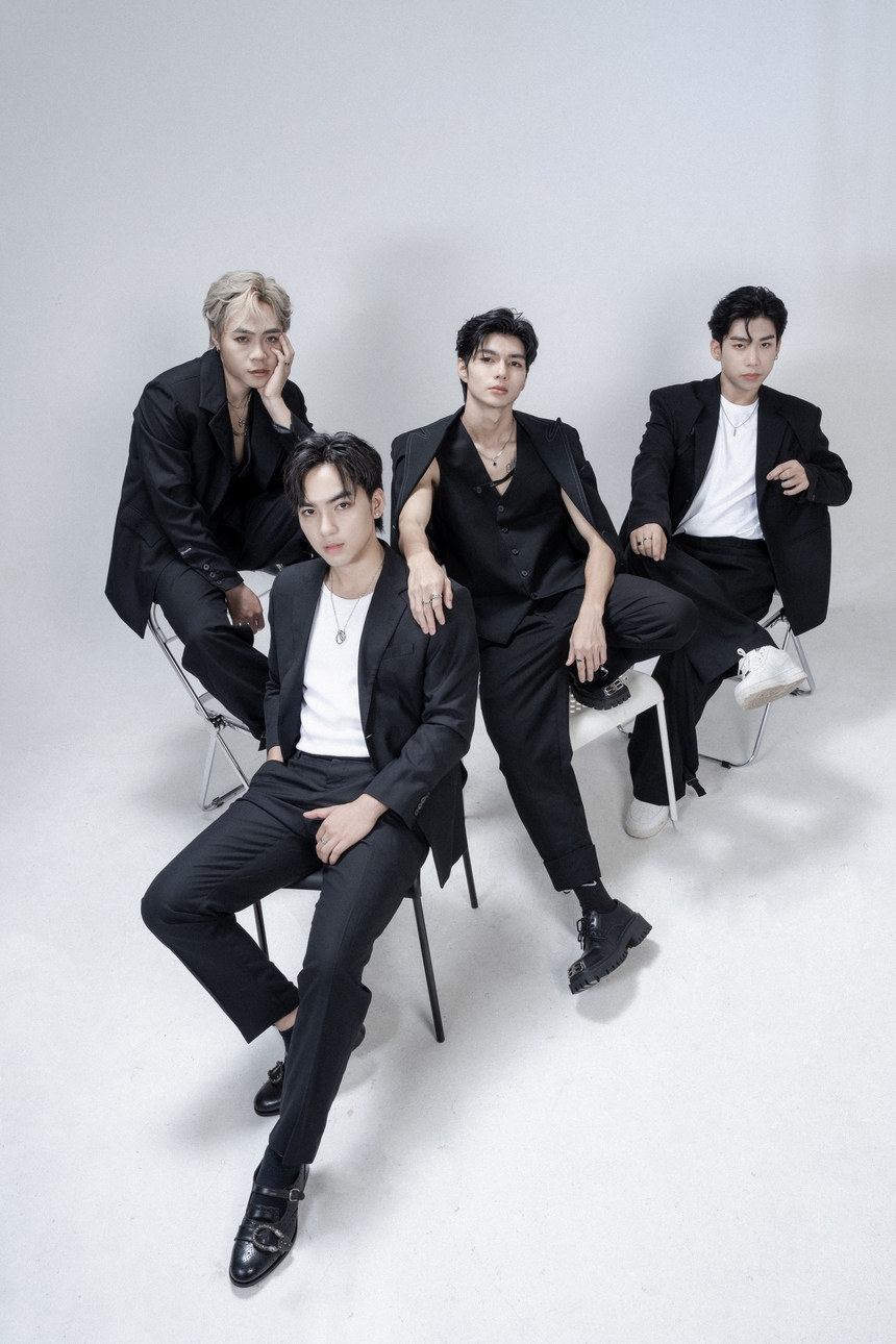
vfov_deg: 61.9
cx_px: 448
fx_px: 1120
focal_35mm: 30
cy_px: 672
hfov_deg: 43.6
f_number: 10
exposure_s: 1/160
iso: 100
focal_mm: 30
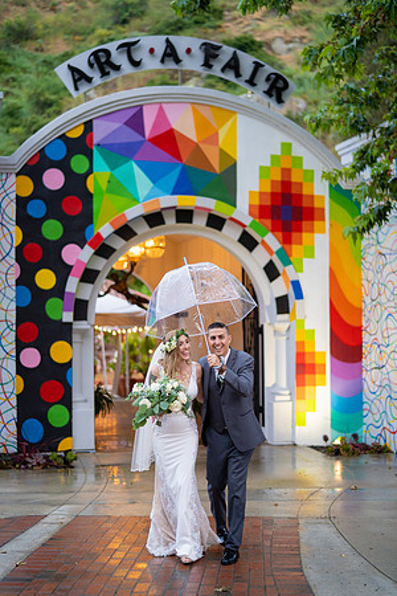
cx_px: 198
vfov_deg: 39.6
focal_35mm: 50
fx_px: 827
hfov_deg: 27.0
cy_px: 298
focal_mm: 50
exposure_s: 1/200
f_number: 1.4
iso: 640
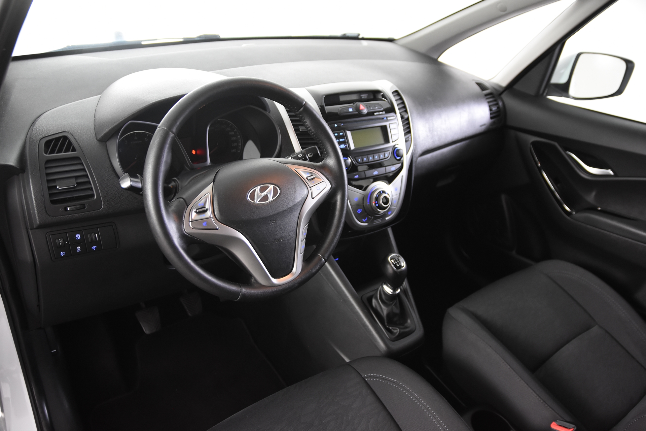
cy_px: 216
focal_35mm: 30
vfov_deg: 43.6
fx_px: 538
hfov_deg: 61.9
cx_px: 323
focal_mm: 20
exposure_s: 1/40
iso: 1600
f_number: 3
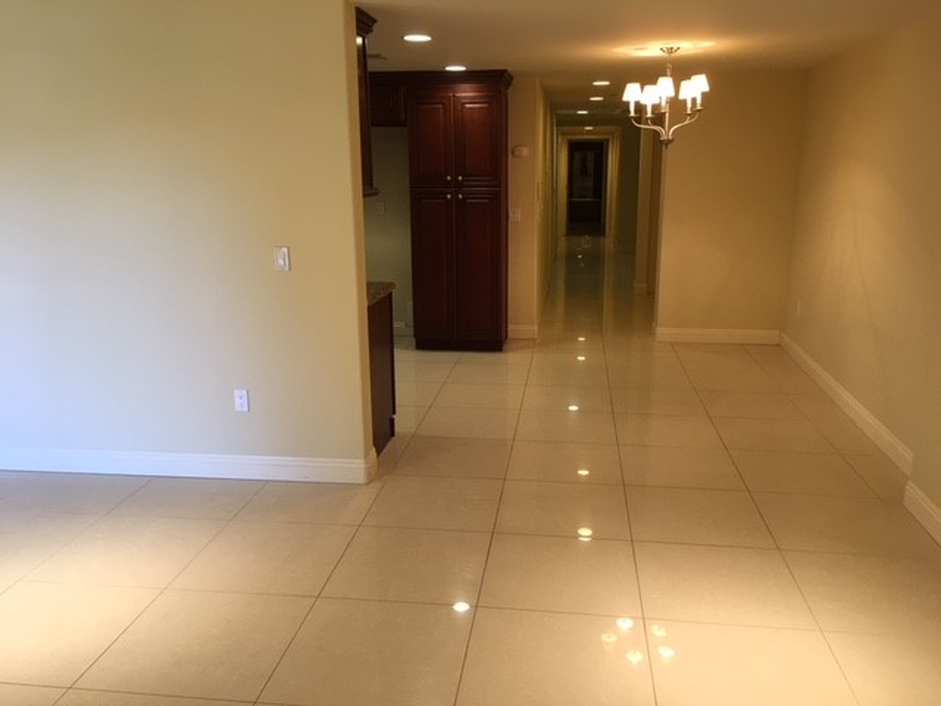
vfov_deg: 48.2
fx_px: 788
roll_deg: -0.2
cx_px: 470
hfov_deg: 61.7
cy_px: 353
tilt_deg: -12.8
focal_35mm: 29
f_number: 2.2
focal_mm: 4.15
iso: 25
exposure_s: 1/15
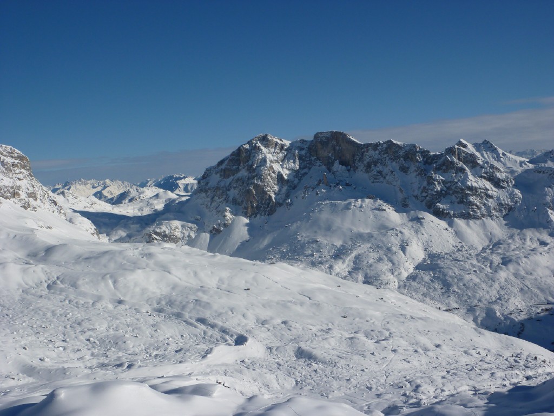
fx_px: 672
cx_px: 277
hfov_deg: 44.8
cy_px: 208
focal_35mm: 42
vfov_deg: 34.3
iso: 80
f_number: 6.3
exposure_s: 1/1000
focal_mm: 6.9
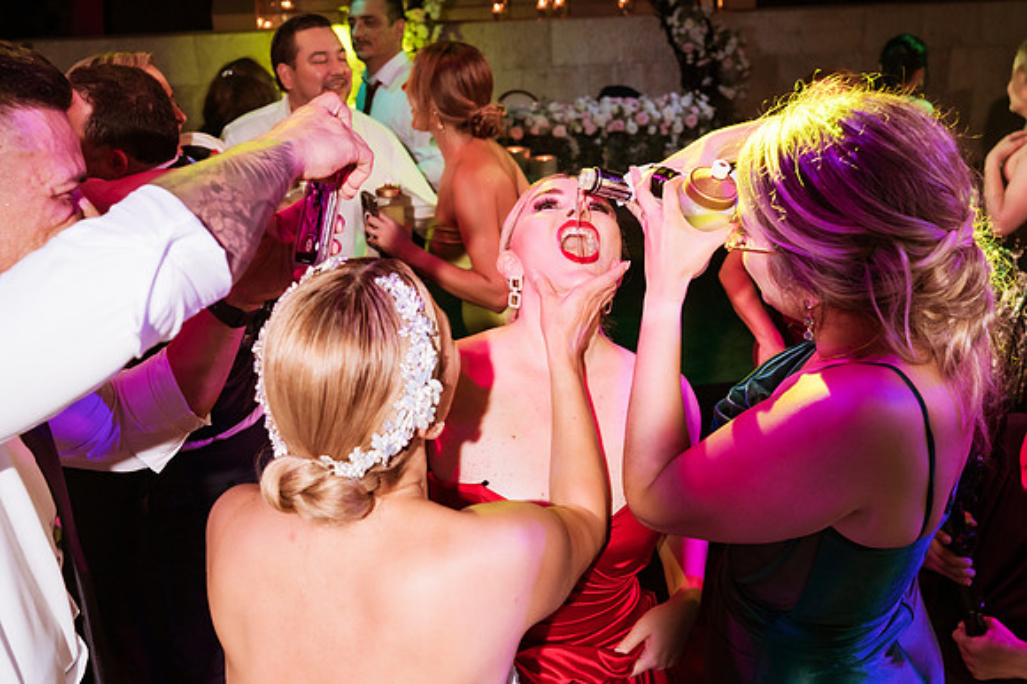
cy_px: 364
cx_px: 547
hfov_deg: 51.5
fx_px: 1063
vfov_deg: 35.6
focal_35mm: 37
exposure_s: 1/250
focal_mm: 35
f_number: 5.6
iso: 2000
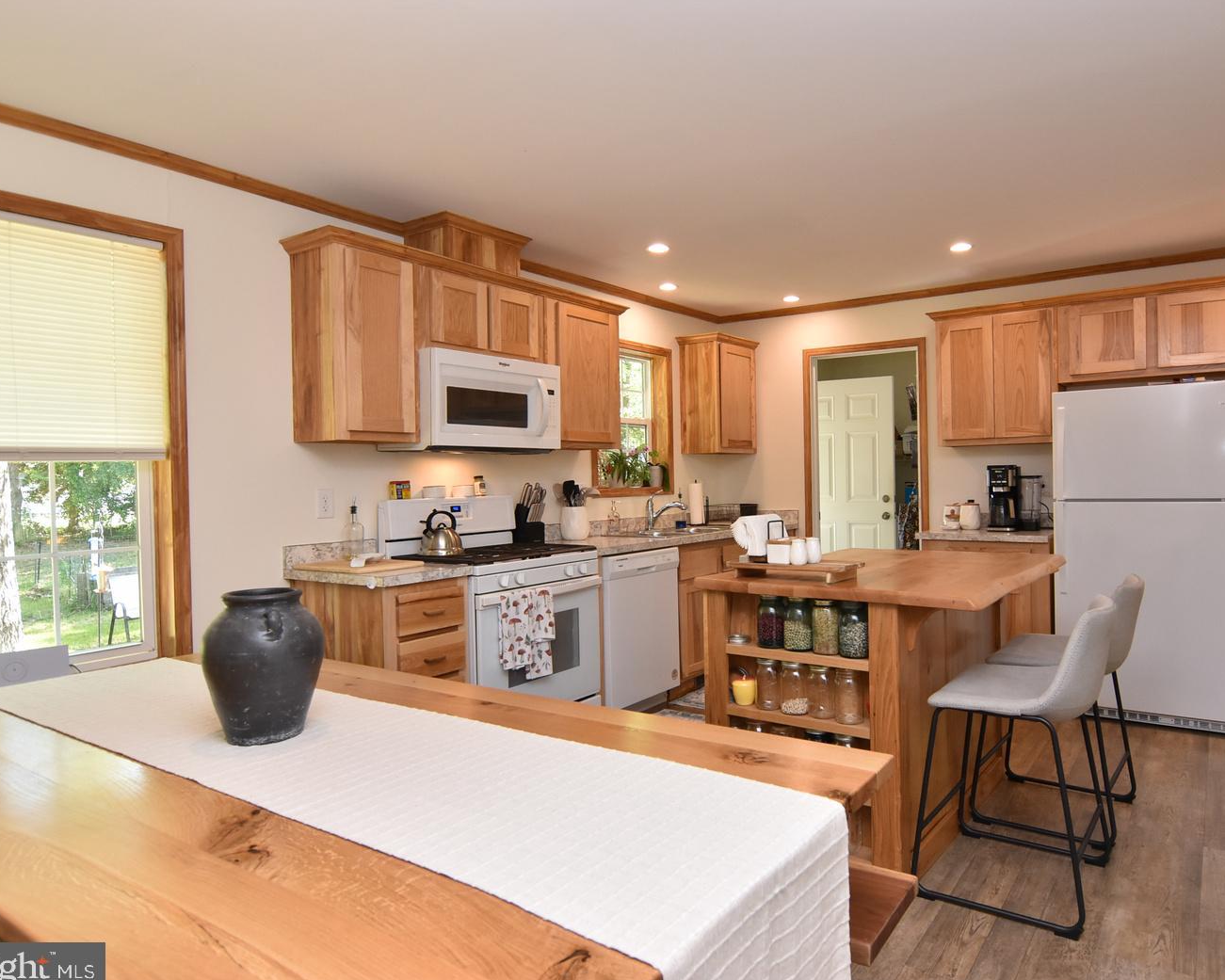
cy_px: 488
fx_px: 761
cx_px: 701
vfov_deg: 65.5
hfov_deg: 77.2
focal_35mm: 21
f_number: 6.3
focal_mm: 12
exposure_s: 1/60
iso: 800
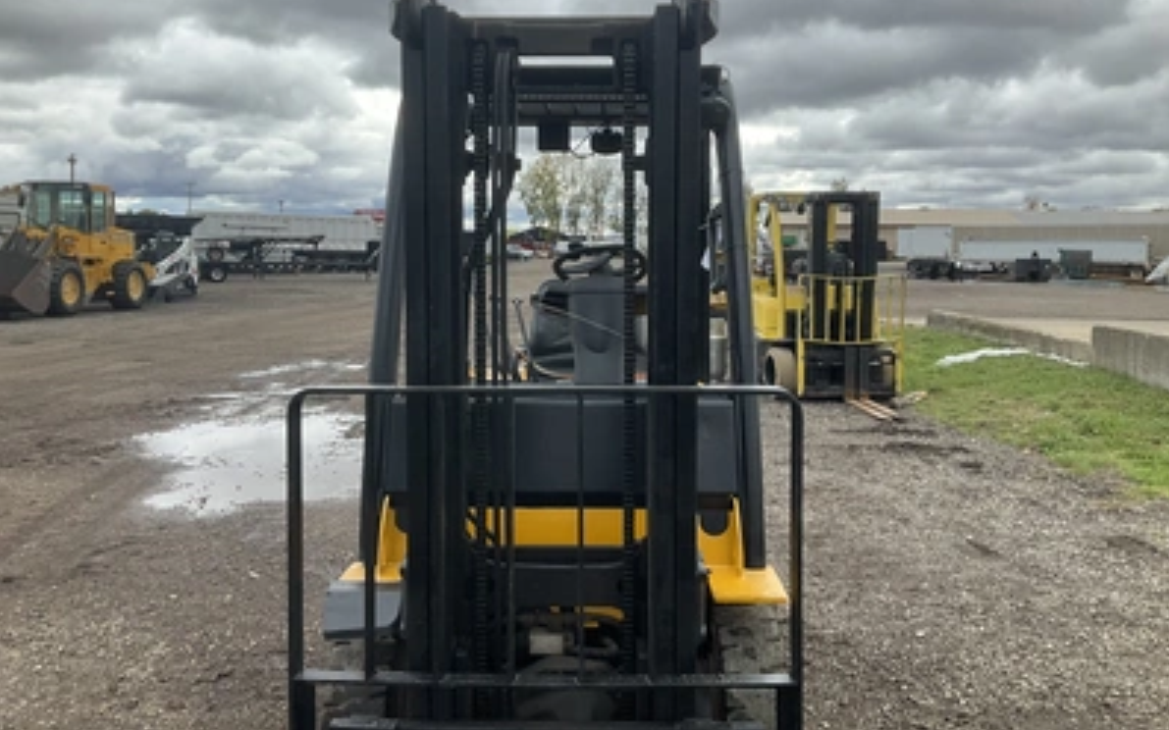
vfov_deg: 40.4
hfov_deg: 61.2
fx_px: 987
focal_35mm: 31
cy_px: 291
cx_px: 586
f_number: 1.8
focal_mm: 3
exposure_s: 1/403
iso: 25
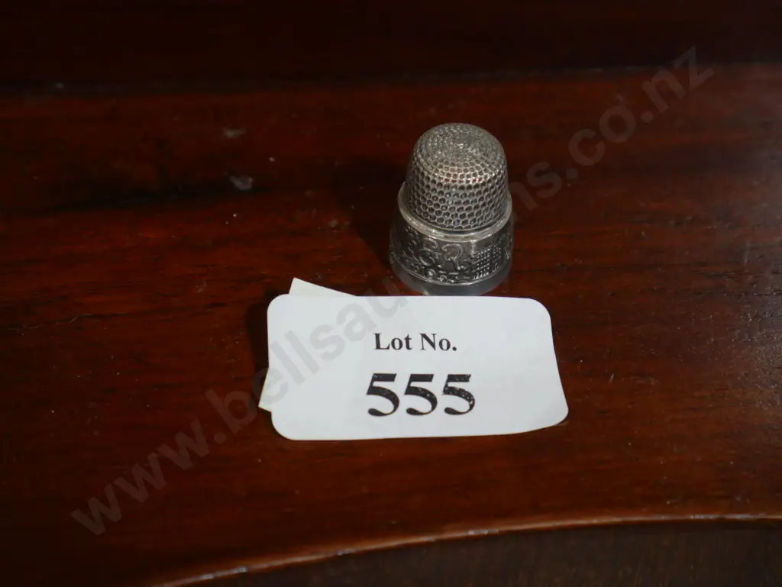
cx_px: 391
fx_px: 1899
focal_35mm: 84
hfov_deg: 23.3
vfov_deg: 17.6
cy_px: 294
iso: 1250
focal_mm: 42
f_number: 5.6
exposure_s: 1/100
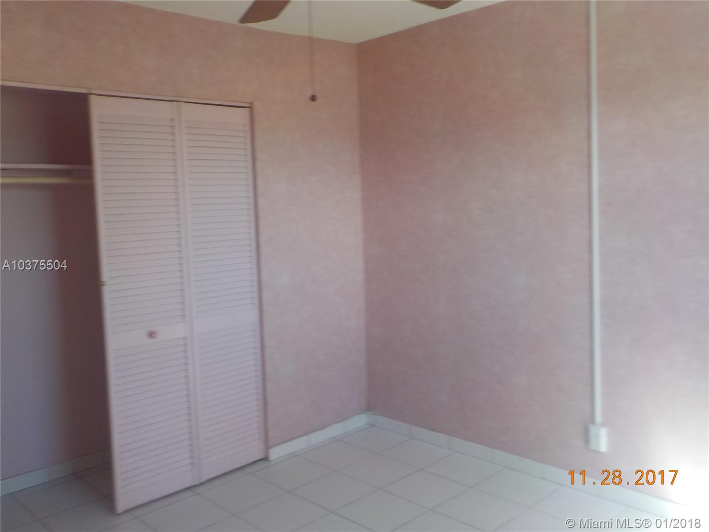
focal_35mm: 30
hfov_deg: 60.0
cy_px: 266
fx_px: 614
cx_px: 354
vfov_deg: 46.8
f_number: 3.3
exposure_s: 1/60
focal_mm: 4.1
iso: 125
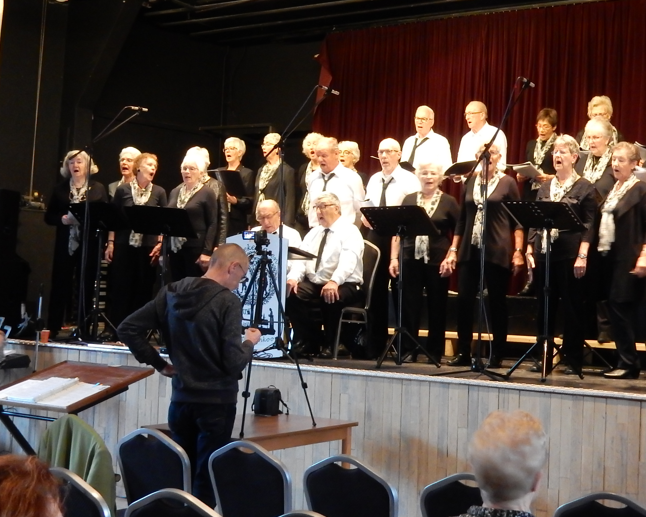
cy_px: 201
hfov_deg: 29.9
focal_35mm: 63
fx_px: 1205
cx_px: 419
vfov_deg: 24.2
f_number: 4
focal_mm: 6.4
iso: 640
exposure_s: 1/8
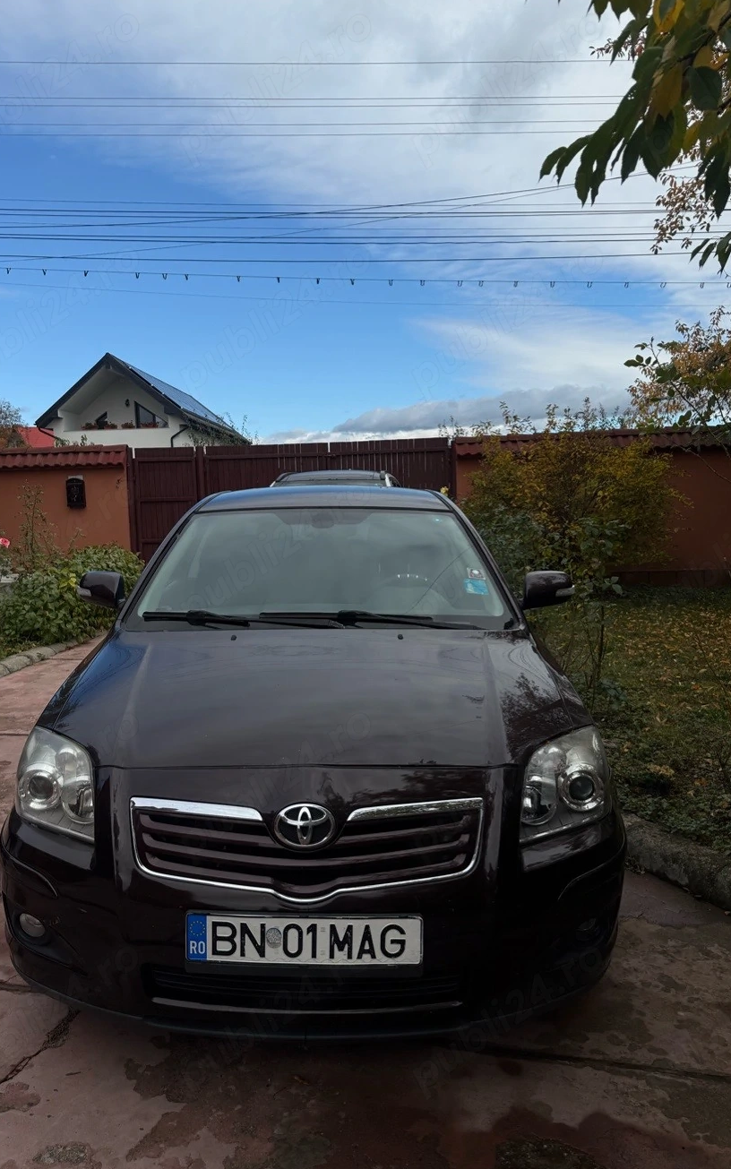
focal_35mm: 26
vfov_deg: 70.4
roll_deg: +1.0
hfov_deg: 47.6
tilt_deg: -4.1
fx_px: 828
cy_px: 587
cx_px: 334
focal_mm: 6.76
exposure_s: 1/4975
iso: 100
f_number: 1.78
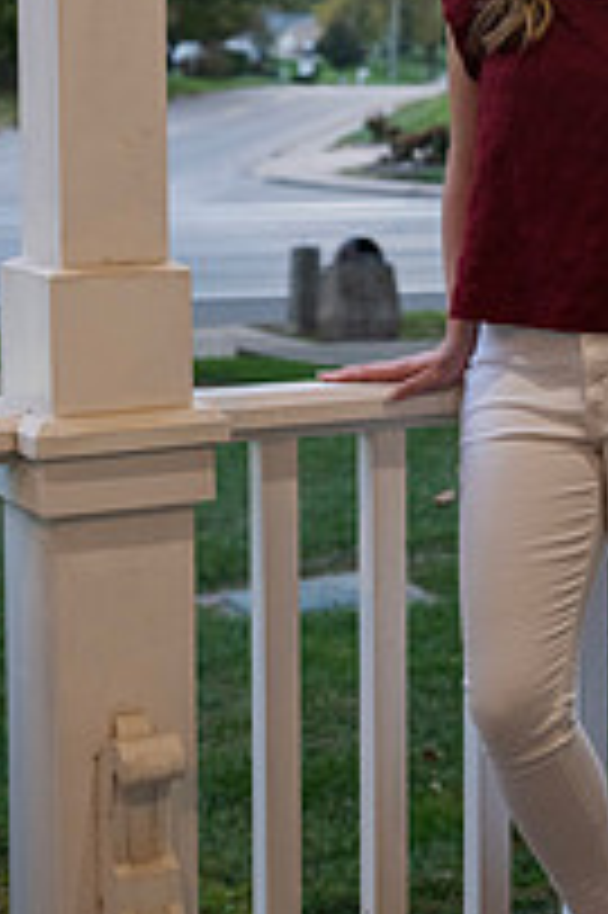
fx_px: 2537
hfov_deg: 13.6
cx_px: 504
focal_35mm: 100
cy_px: 261
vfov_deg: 20.3
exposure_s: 1/160
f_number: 3.5
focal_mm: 45
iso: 2000
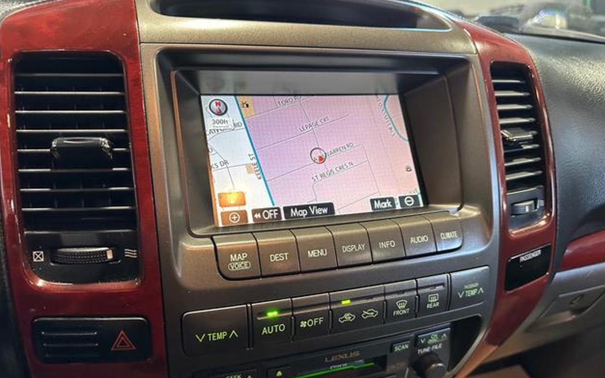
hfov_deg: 70.4
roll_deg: -3.9
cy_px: 218
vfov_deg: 47.5
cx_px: 300
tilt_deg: -23.5
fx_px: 429
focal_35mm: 26
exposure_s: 1/60
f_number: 1.78
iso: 640
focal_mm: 6.86
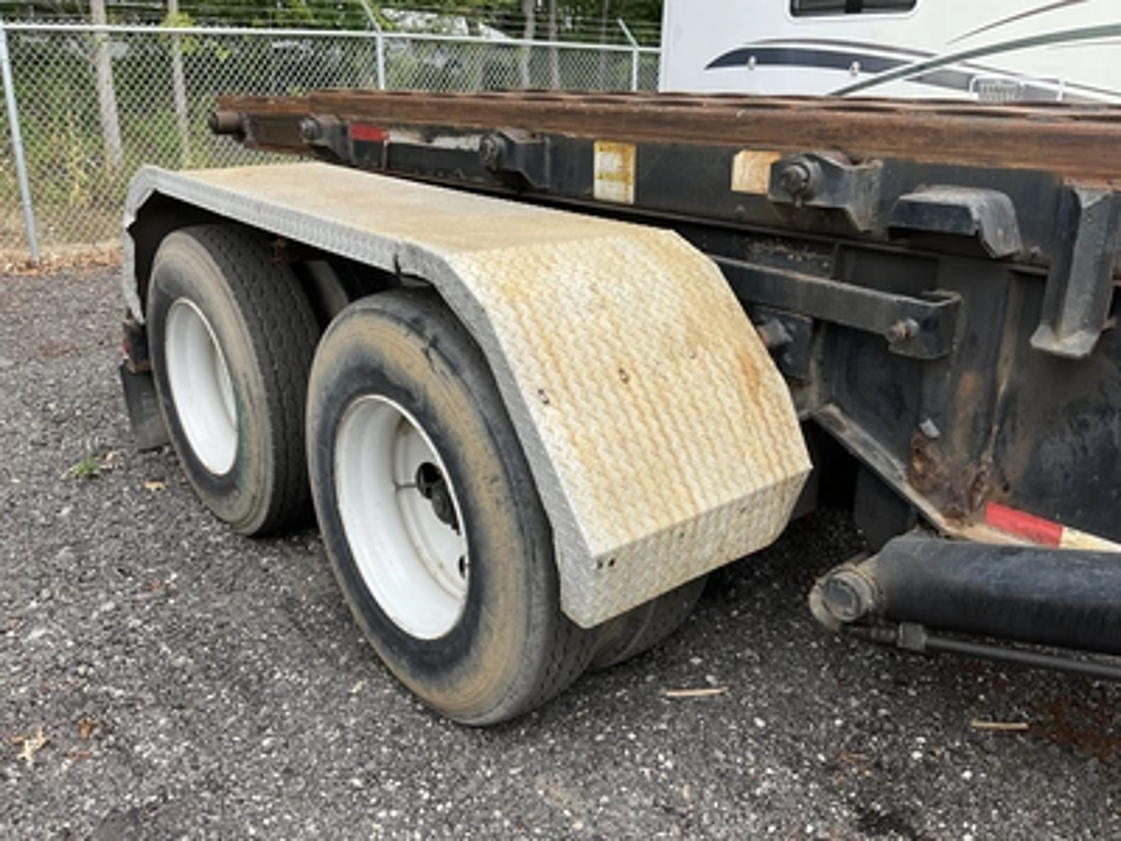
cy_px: 420
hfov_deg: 61.7
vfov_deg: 48.2
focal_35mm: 29
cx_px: 560
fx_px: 939
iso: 25
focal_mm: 3
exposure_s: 1/739
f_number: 1.8
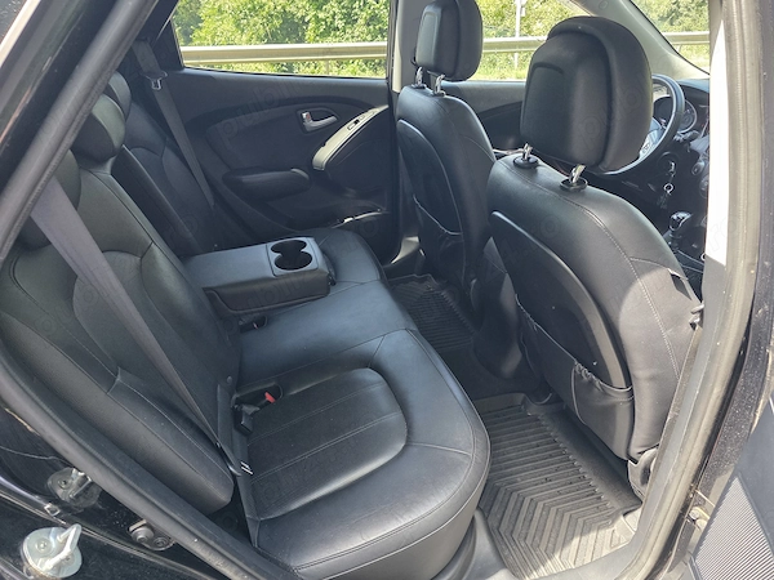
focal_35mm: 23
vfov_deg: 58.9
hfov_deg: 73.9
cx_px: 387
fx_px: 514
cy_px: 290
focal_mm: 6.3
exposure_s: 1/180
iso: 200
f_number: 1.7
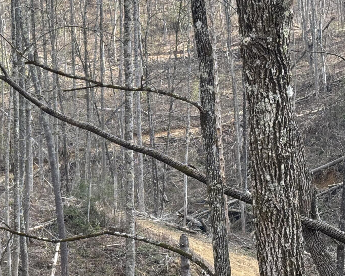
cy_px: 142
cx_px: 49
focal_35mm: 112
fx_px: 1144
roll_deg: +2.5
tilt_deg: +4.9
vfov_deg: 13.8
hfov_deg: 17.0
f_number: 1.6
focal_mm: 5.96
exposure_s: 1/539
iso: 32
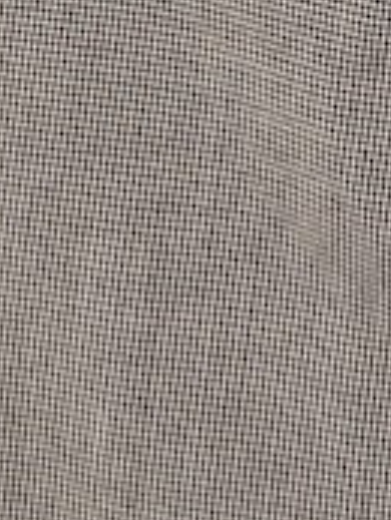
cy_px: -525
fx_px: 2226
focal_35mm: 148
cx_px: 391
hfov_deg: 10.0
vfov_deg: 11.9
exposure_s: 1/40
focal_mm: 6.76
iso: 800
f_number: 1.78
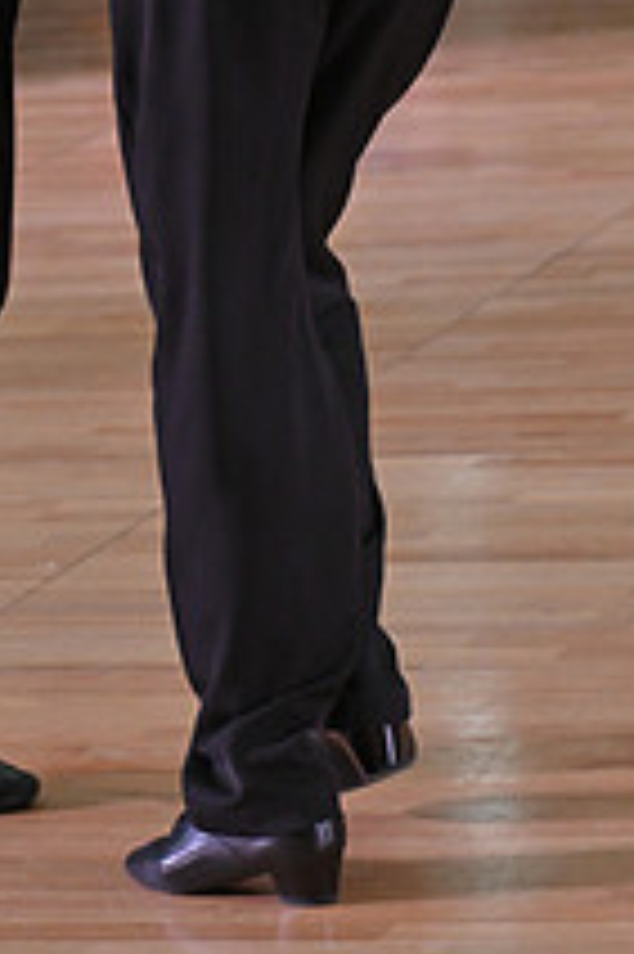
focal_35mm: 252
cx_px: -74
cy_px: -180
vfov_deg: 8.1
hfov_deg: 5.4
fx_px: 6667
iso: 2000
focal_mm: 92
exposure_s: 1/320
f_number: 5
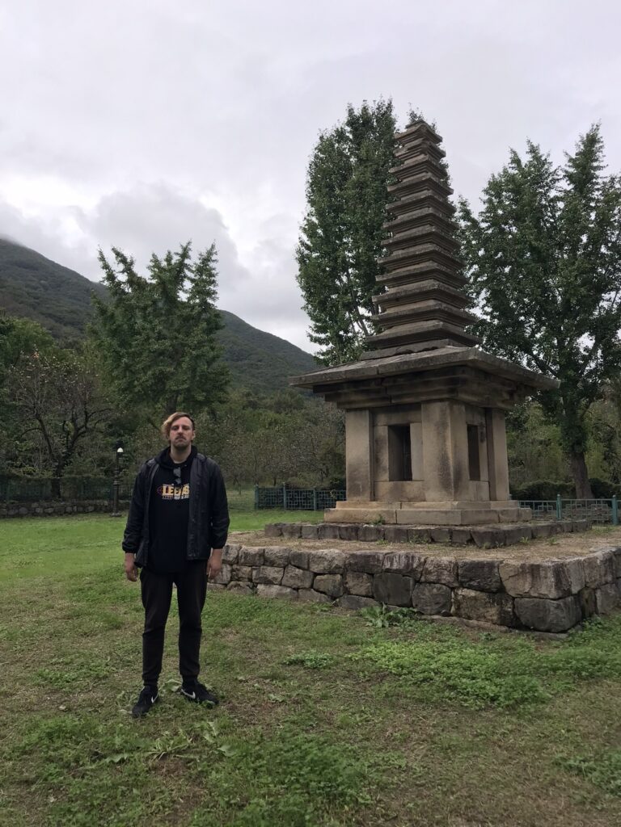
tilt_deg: +8.4
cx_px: 310
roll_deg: +0.6
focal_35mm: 28
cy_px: 414
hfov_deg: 49.7
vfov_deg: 63.4
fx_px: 670
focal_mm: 3.99
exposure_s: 1/544
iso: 20
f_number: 1.8
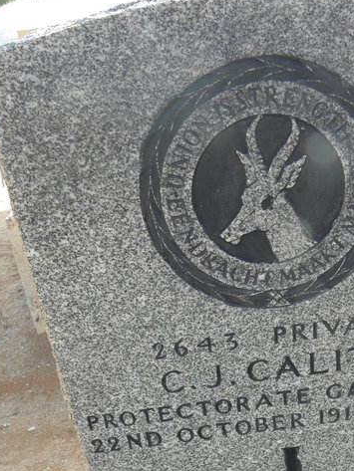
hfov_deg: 32.2
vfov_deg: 41.7
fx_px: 600
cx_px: 273
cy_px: 353
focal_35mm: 44
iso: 64
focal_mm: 4.6
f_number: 4.5
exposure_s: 1/60
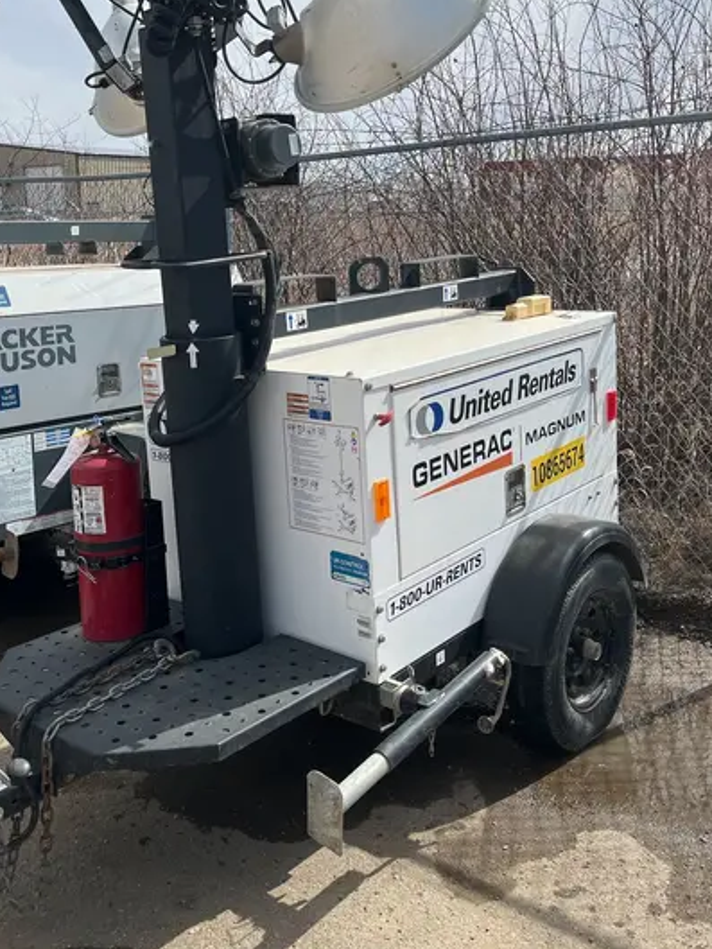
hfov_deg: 39.7
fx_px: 987
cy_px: 381
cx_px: 357
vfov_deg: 51.0
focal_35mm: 36
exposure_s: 1/4149
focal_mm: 5.1
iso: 50
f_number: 1.6
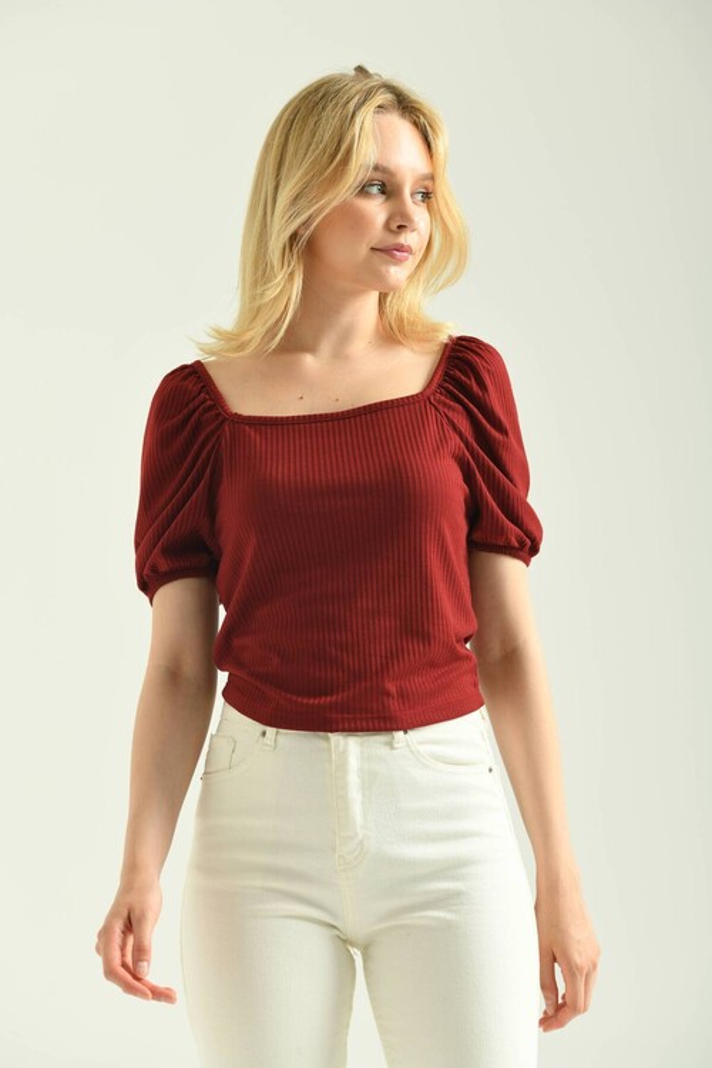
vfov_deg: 23.6
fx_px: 2551
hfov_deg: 15.9
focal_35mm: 86
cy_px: 534
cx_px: 356
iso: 125
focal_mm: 86
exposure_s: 1/160
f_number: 5.6
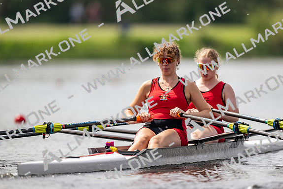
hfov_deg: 3.4
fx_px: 4775
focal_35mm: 607
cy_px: 94
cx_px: 143
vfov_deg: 2.3
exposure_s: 1/2500
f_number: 4
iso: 200
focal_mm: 600
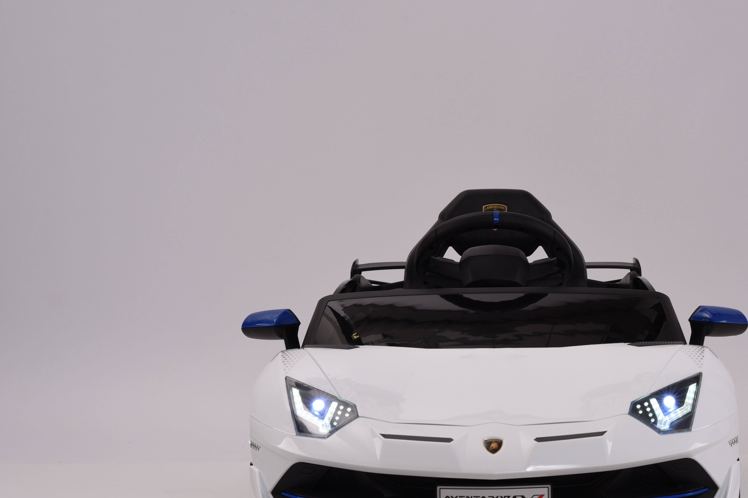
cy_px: 307
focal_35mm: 77
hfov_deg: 26.2
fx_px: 1600
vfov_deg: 17.7
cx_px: 488
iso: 100
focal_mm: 58
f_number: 13
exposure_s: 1/10
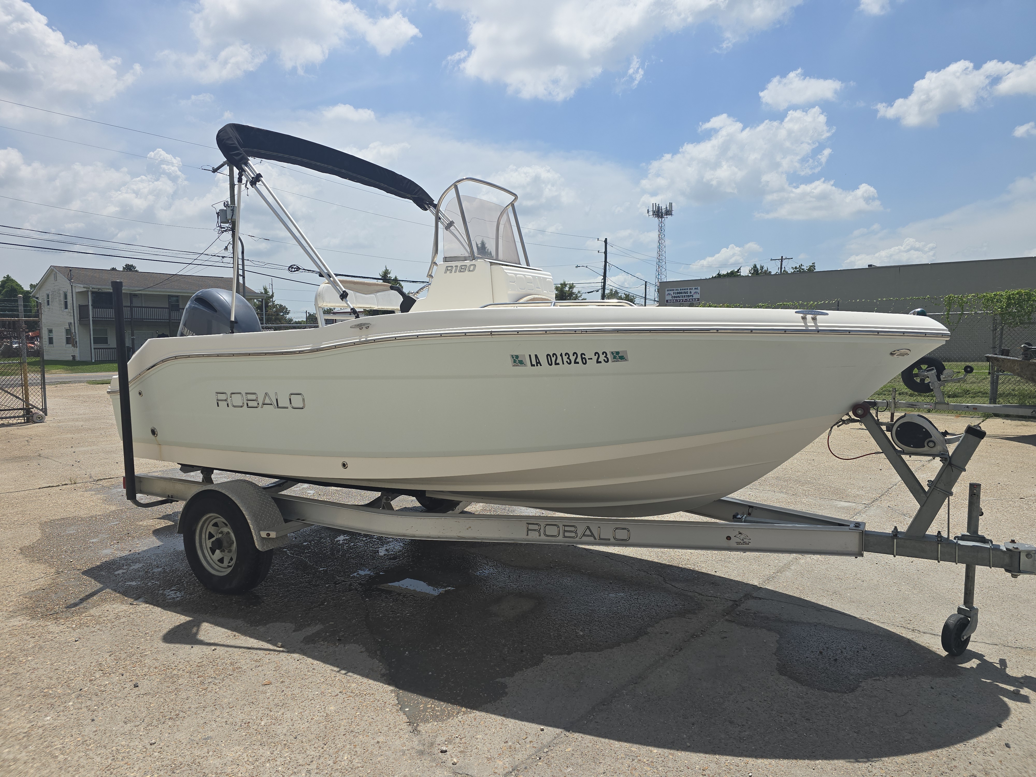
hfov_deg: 73.9
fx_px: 688
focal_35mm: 23
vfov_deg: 58.9
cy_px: 388
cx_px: 518
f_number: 1.7
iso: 12
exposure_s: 1/1425
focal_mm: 6.3
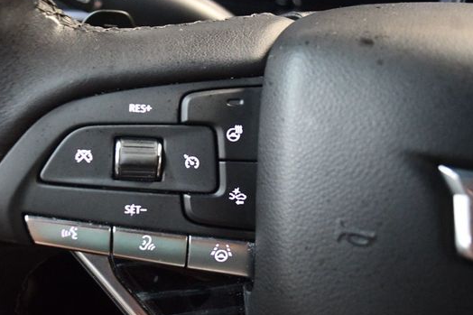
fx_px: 578
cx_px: 187
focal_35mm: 44
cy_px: 165
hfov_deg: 44.3
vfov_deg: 30.5
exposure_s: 1/60
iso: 10000
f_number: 4
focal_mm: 24
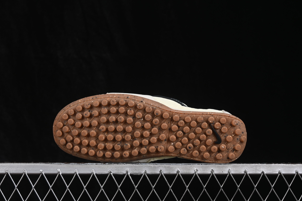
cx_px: 152
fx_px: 638
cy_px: 100
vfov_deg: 18.0
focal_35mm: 76
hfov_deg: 26.6
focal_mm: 50
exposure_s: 1/80
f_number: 8
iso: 160
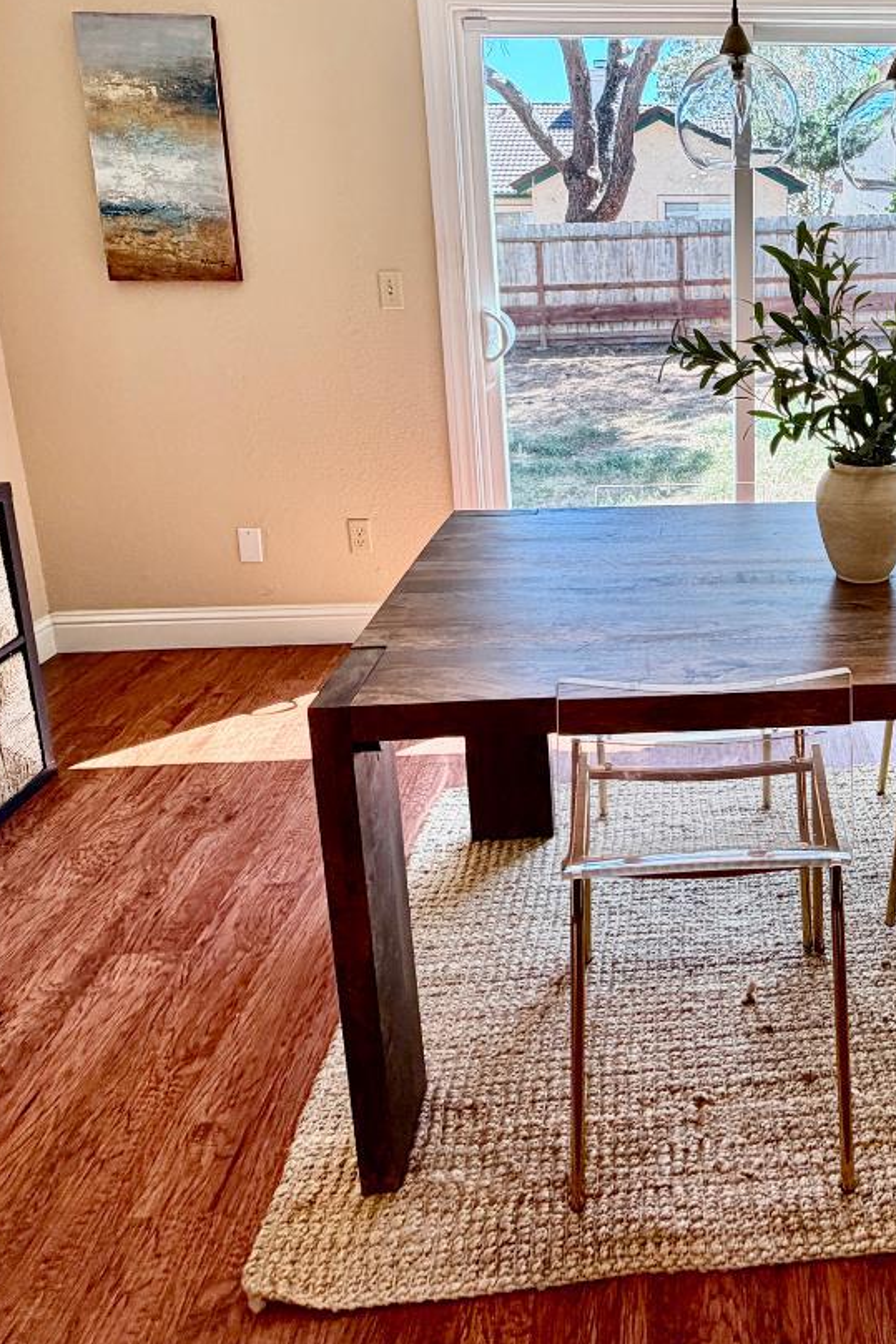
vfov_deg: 65.8
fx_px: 1008
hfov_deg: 44.9
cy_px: 459
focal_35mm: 27
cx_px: 746
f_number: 2.2
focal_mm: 2.22
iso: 100
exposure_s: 1/120
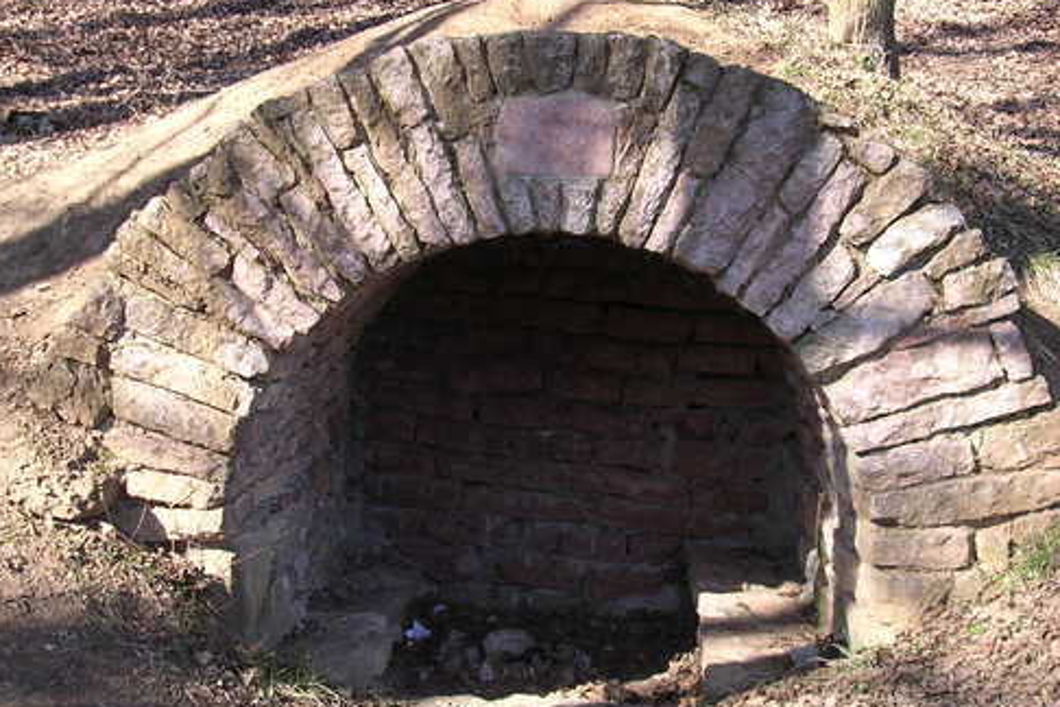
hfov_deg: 38.2
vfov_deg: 26.0
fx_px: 1531
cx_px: 504
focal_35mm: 52
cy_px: 319
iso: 100
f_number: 2.8
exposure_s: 1/204
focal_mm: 5.8
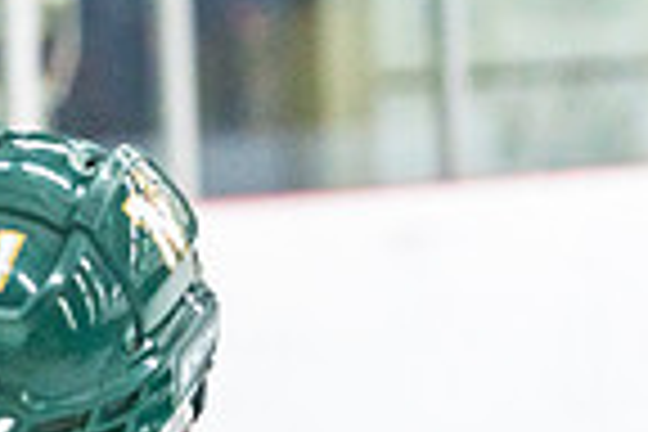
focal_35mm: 337
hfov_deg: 6.0
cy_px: 528
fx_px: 6066
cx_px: -412
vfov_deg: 4.1
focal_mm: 70
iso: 3200
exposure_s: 1/1250
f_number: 2.8
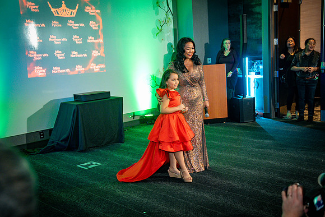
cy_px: 108
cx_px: 162
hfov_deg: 46.4
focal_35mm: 42
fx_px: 379
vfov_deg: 31.9
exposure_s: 1/50
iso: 1600
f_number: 2.8
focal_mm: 42
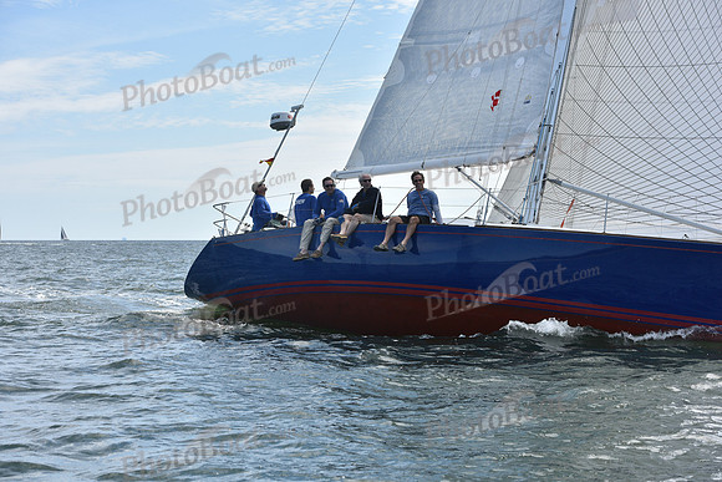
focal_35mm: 78
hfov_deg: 26.0
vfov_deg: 17.5
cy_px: 241
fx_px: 1565
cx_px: 361
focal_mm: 78
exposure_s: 1/1000
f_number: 8
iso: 320
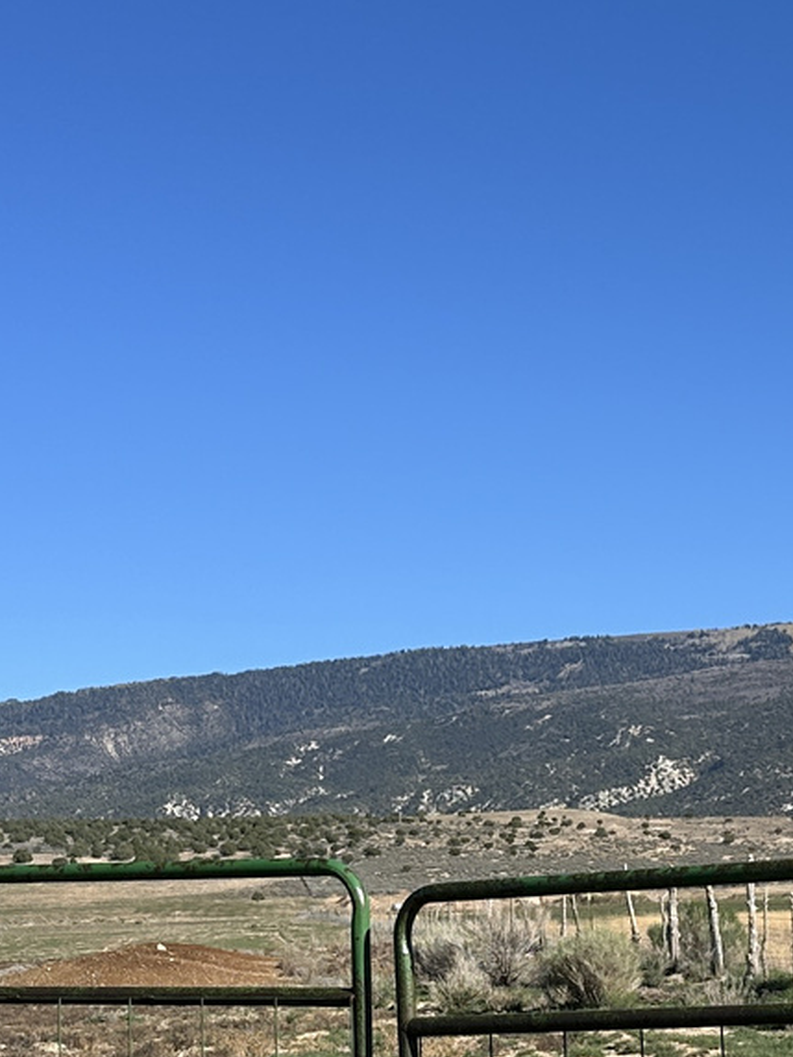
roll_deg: +1.8
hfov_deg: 17.0
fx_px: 2627
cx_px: 664
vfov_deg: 22.4
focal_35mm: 86
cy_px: 893
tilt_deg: +4.3
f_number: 1.78
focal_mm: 6.86
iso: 80
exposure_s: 1/4762
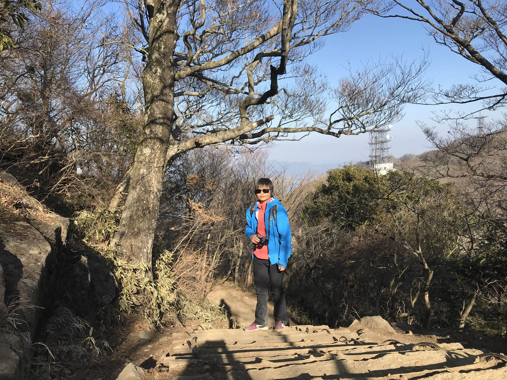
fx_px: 410
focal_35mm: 28
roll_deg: +2.7
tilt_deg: -3.6
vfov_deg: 49.7
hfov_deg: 63.4
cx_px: 254
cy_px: 190
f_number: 1.8
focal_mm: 3.99
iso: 20
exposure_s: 1/1597
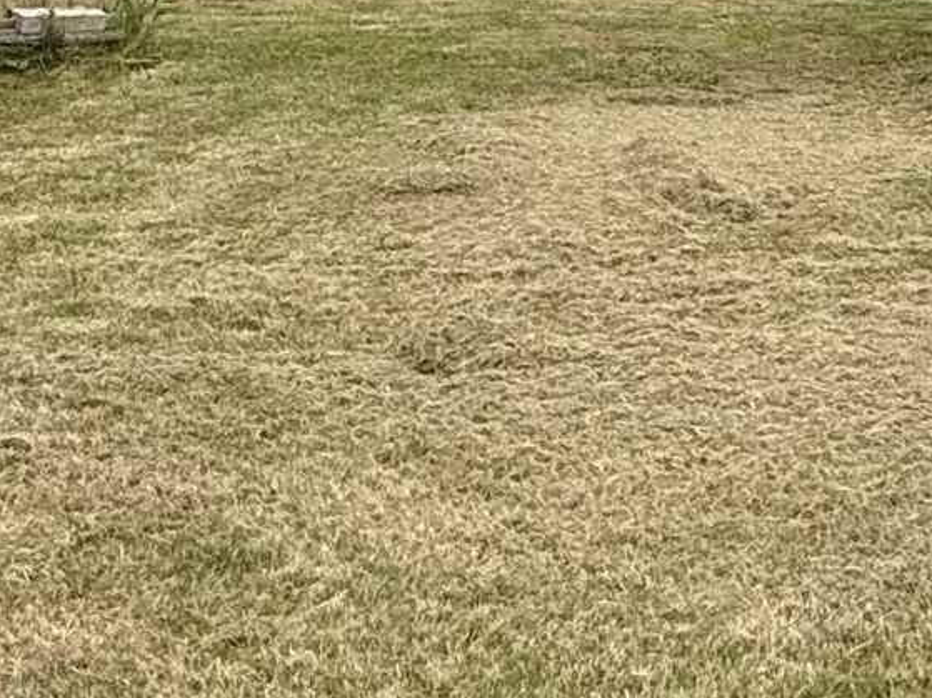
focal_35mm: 77
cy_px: -287
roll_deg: -1.1
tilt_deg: +4.5
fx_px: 2073
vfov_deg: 17.5
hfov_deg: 22.9
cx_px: 1172
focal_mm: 2.22
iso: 50
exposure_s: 1/2165
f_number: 2.2
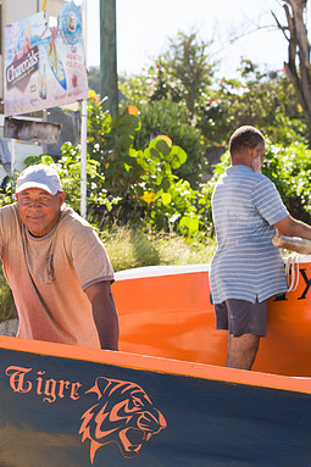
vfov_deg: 19.3
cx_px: 41
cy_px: 234
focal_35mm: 106
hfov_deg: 12.8
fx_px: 1375
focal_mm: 70
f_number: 8
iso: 100
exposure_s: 1/160
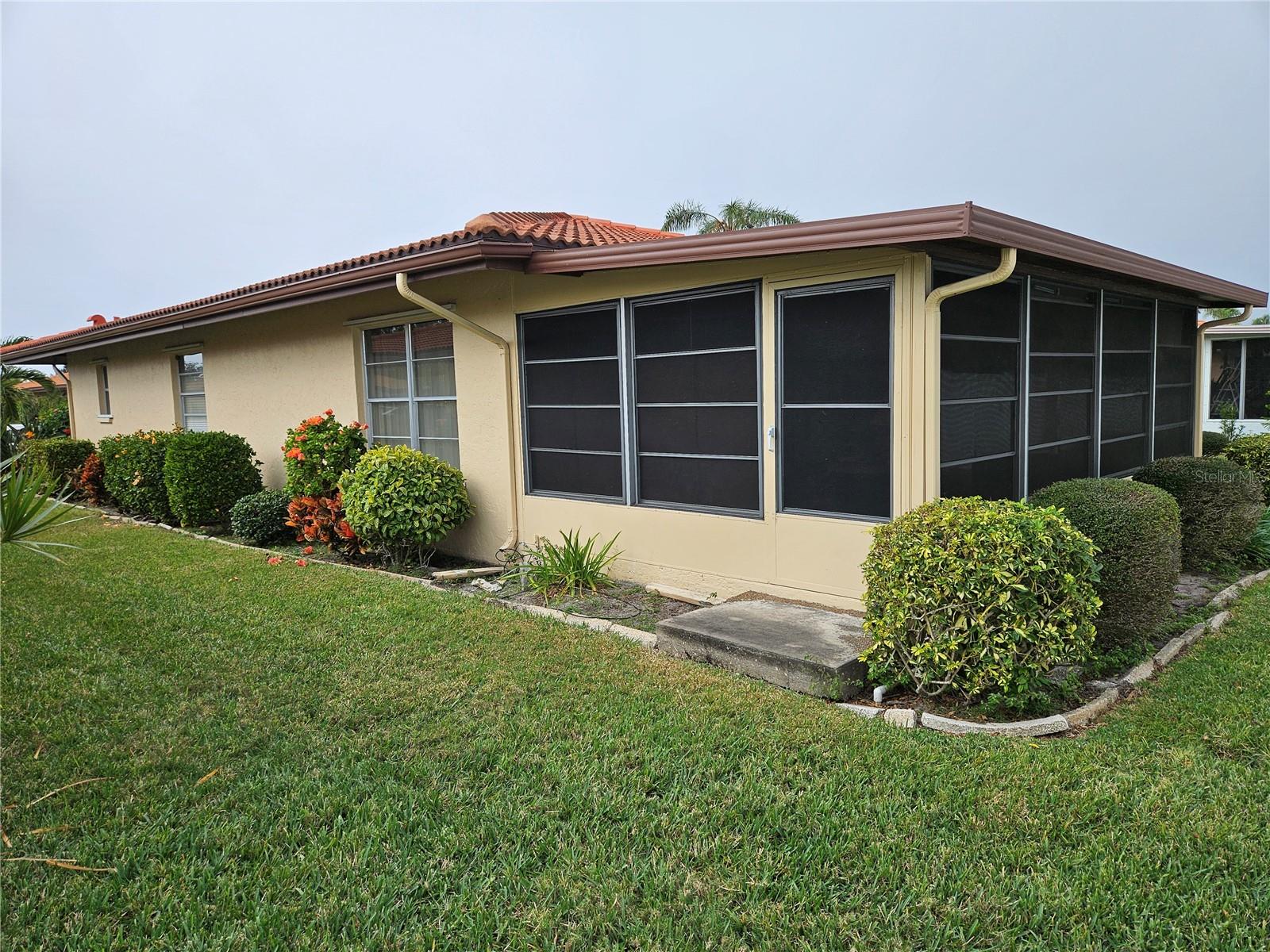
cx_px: 635
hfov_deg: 73.9
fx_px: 844
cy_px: 476
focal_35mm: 23
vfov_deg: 58.9
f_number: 1.8
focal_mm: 5.4
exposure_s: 1/2607
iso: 25
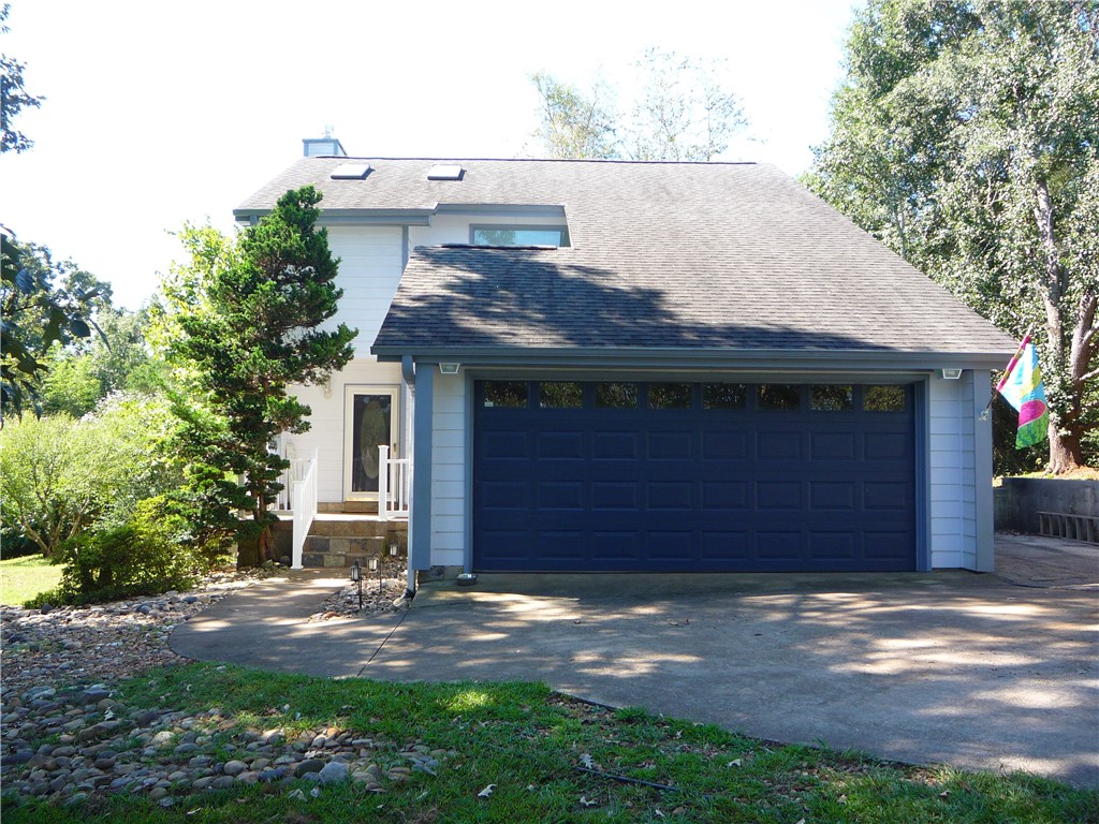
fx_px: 952
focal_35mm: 30
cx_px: 550
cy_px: 412
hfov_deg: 60.0
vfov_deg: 46.8
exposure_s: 1/100
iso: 100
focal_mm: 5.2
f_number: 3.5
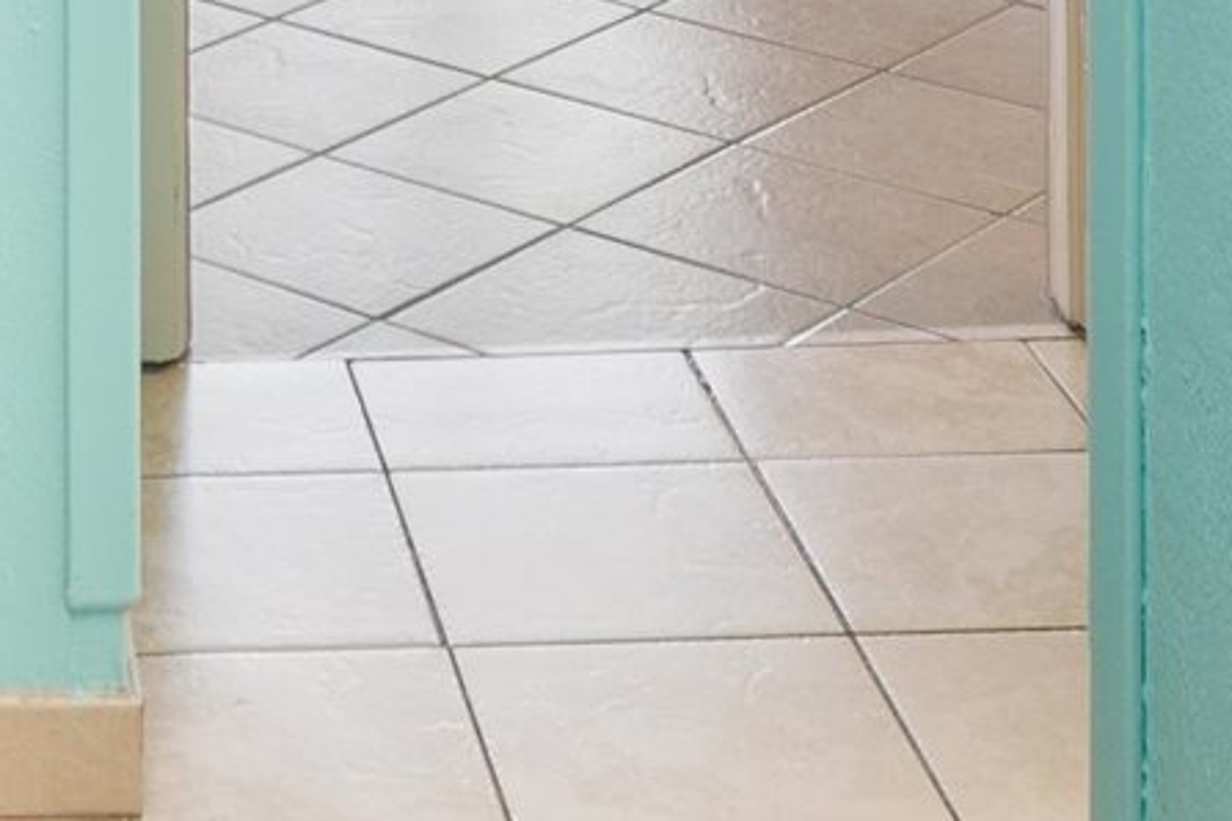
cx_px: -50
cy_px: -1223
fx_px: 3525
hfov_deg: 19.2
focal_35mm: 103
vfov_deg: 11.0
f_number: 4.5
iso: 100
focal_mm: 10
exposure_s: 1/8
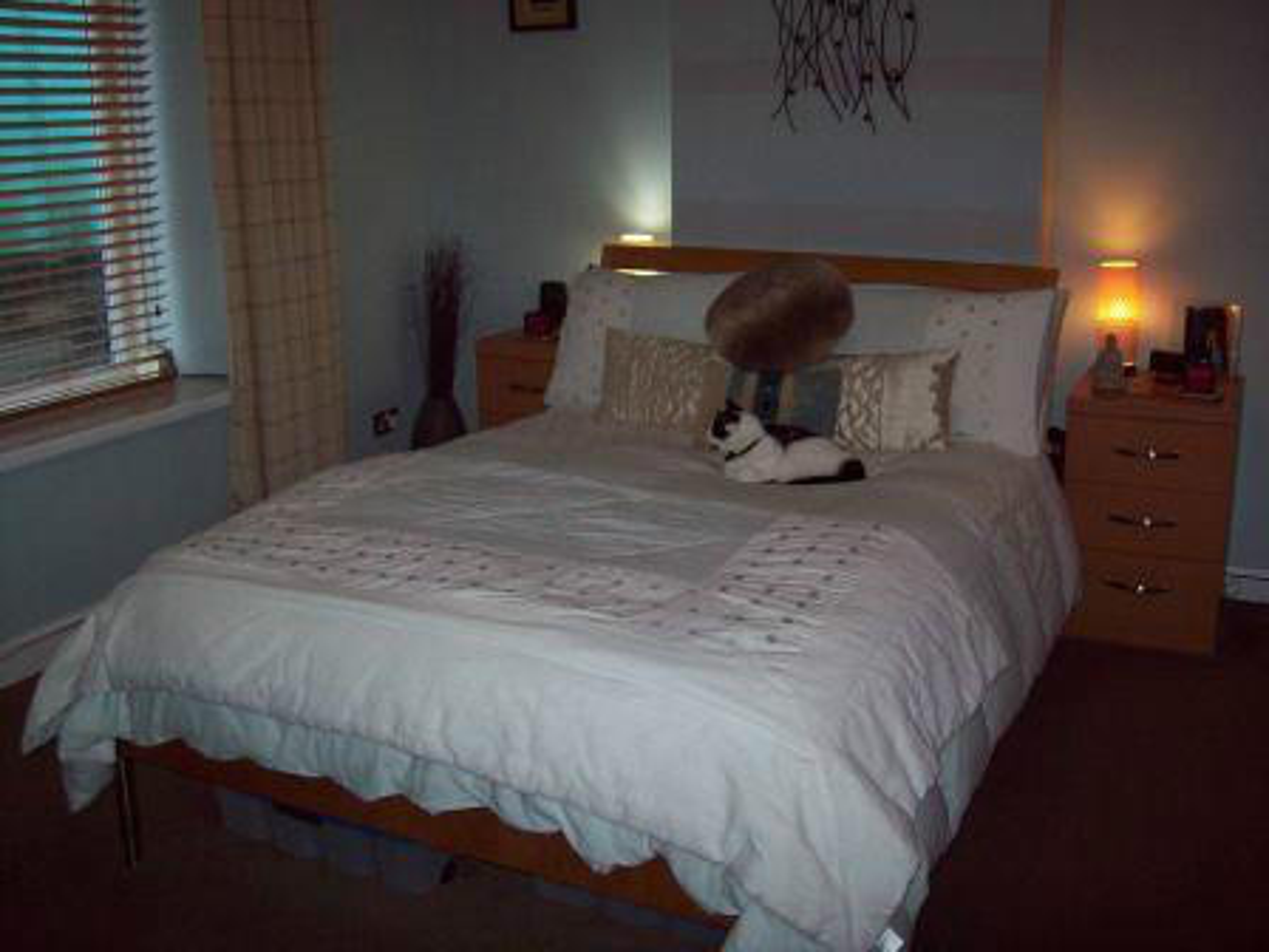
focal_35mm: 36
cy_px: 476
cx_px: 634
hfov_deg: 51.4
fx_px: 1320
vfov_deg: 39.7
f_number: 2.7
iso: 200
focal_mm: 6
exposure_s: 1/64
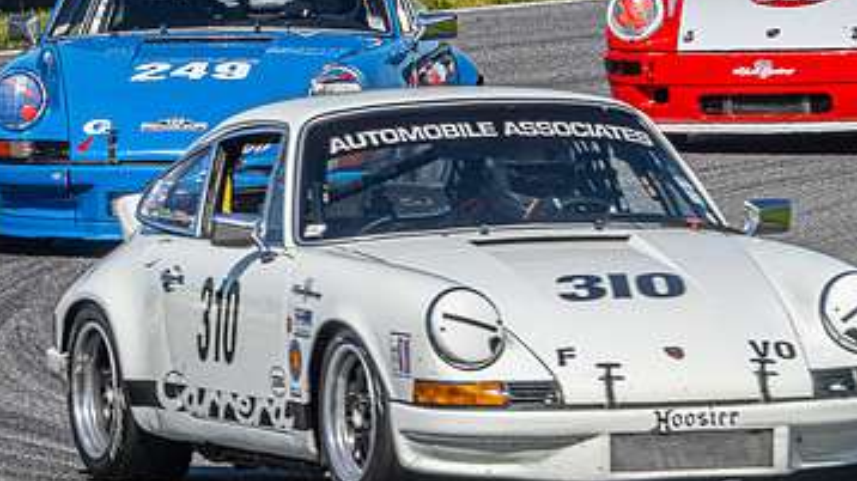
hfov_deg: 1.8
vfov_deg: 1.0
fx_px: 27643
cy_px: 296
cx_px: 377
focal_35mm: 1217
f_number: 13
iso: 400
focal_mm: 300
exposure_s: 1/640
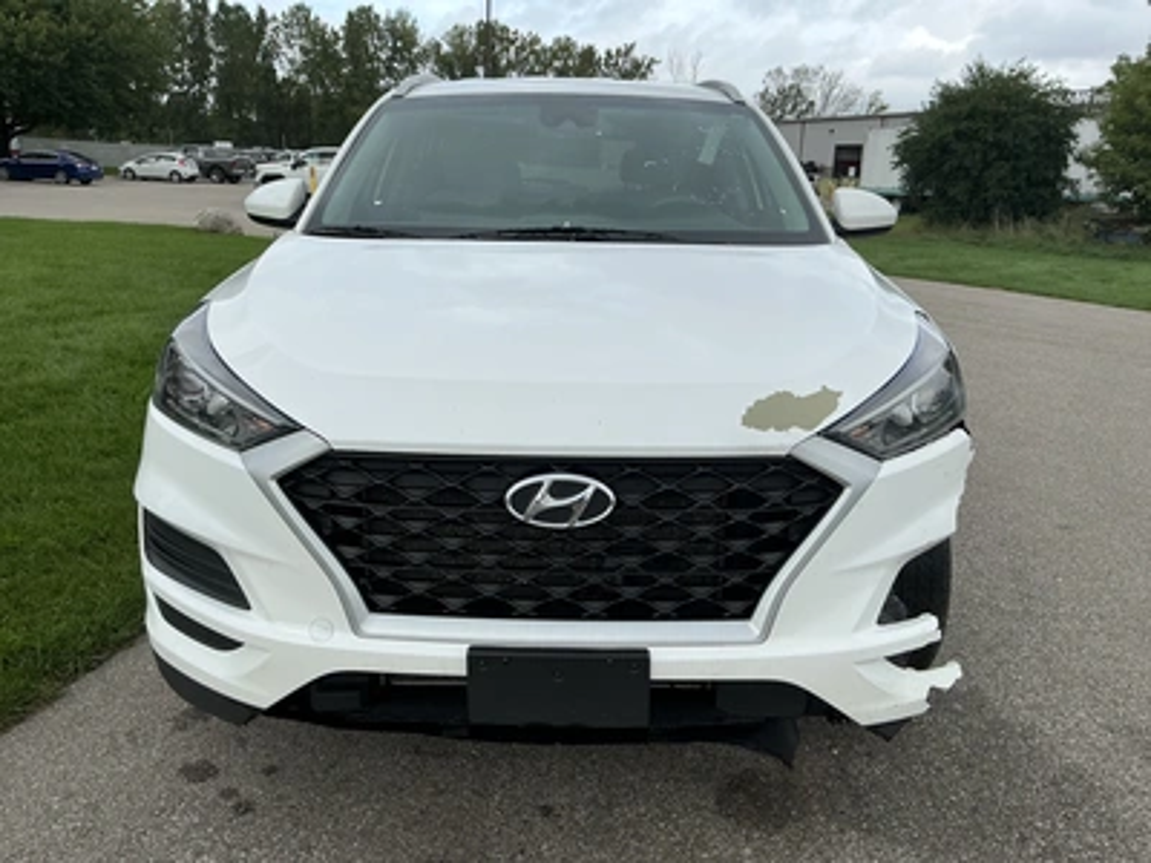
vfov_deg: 49.7
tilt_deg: -15.3
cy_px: 432
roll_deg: -1.5
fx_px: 931
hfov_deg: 63.4
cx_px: 576
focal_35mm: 28
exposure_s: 1/1144
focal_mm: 3
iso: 25
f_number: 1.8
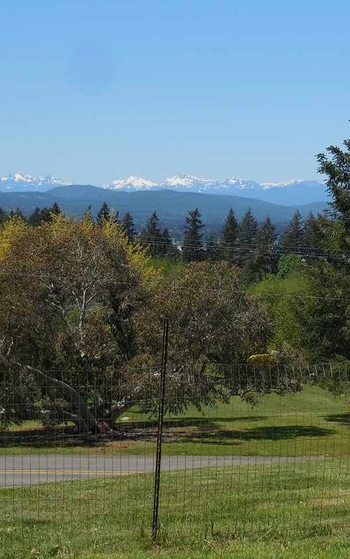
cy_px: 257
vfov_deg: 23.0
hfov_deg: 14.5
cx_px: 265
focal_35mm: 90
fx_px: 1374
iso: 125
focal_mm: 8.1
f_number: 4.2
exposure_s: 1/1250
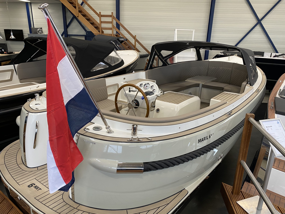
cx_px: 142
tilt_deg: -18.9
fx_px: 214
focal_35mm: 26
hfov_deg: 67.3
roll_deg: -1.4
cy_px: 107
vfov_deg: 53.1
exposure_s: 1/50
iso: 100
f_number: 1.8
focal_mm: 4.25
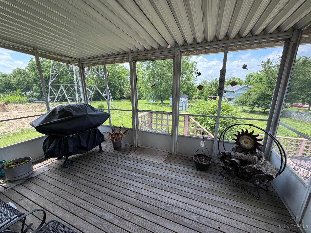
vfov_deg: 85.7
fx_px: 126
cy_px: 116
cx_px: 156
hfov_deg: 102.1
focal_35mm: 14
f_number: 2.2
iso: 40
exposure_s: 1/216
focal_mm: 2.22
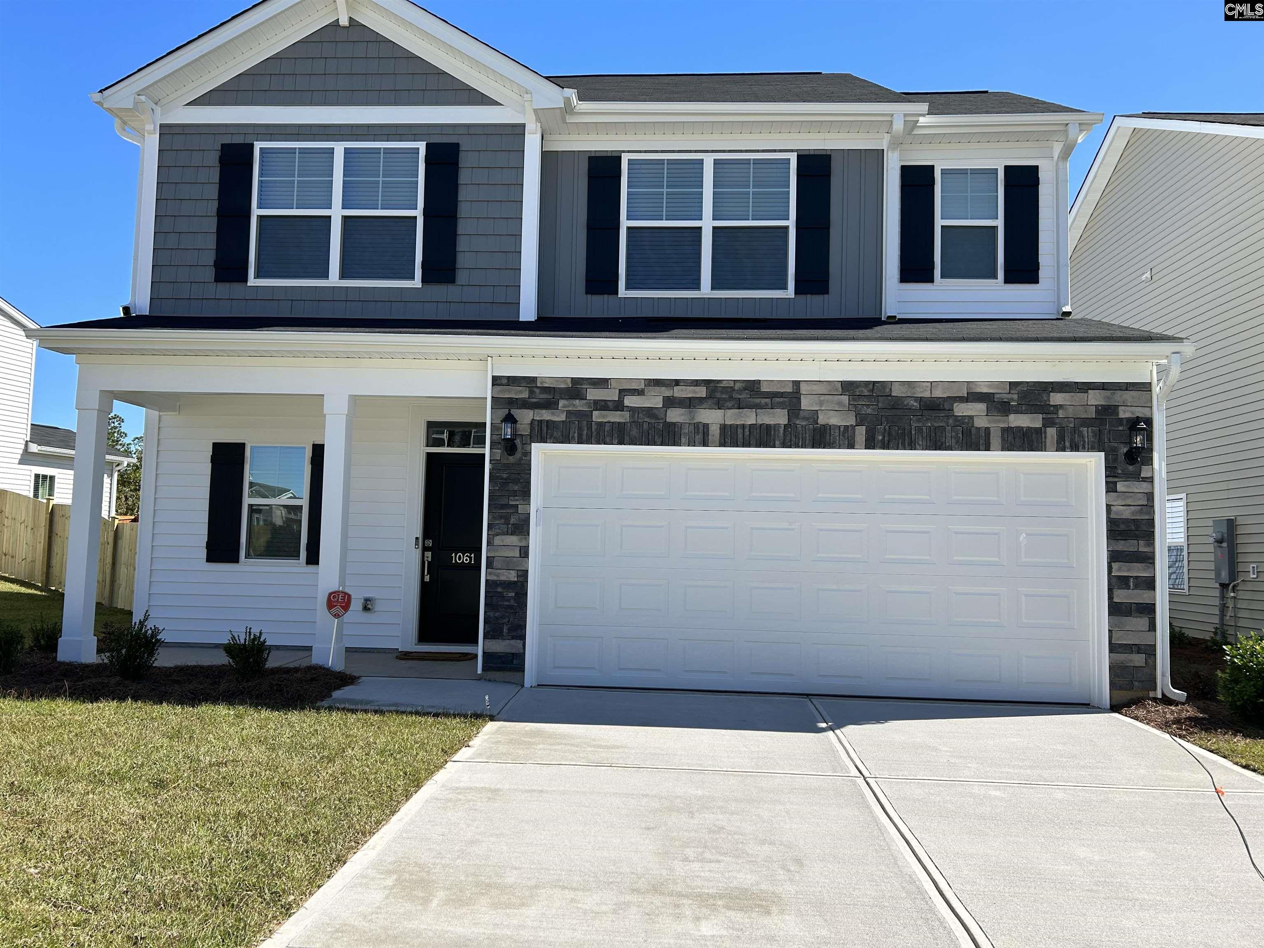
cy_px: 474
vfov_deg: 53.1
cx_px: 632
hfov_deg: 67.3
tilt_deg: +4.9
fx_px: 949
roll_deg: -1.2
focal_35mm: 26
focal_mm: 5.7
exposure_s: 1/3831
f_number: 1.5
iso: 50
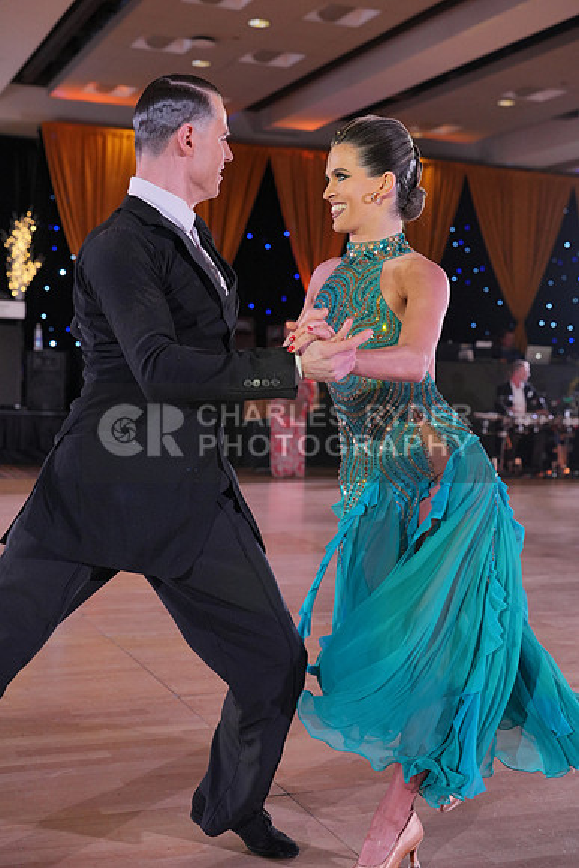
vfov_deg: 39.6
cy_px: 434
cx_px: 290
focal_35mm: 50
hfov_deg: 27.0
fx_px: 1205
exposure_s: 1/500
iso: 2000
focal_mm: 50
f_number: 4
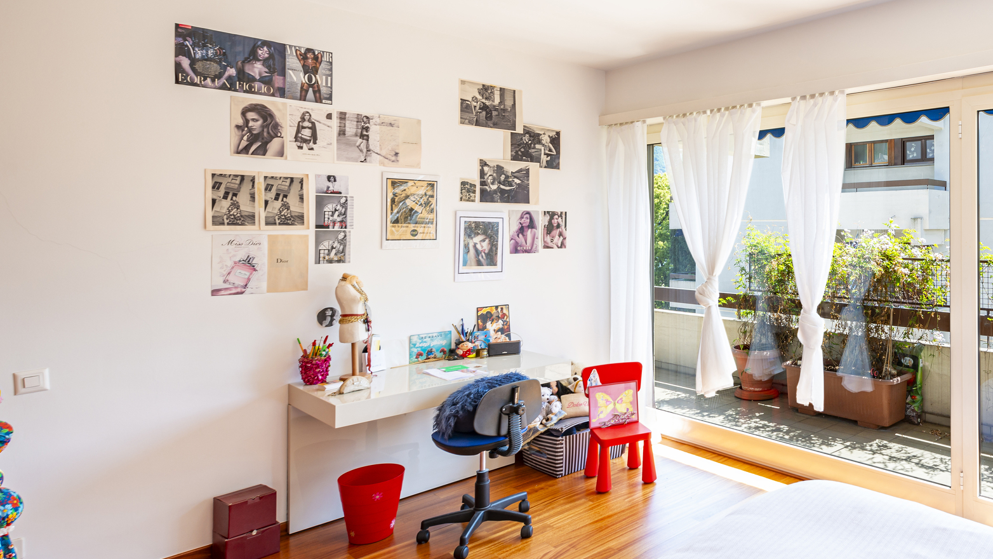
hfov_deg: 70.5
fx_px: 632
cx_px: 759
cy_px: 219
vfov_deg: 47.4
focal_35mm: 24
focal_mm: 14
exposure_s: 1/8
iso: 100
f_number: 8
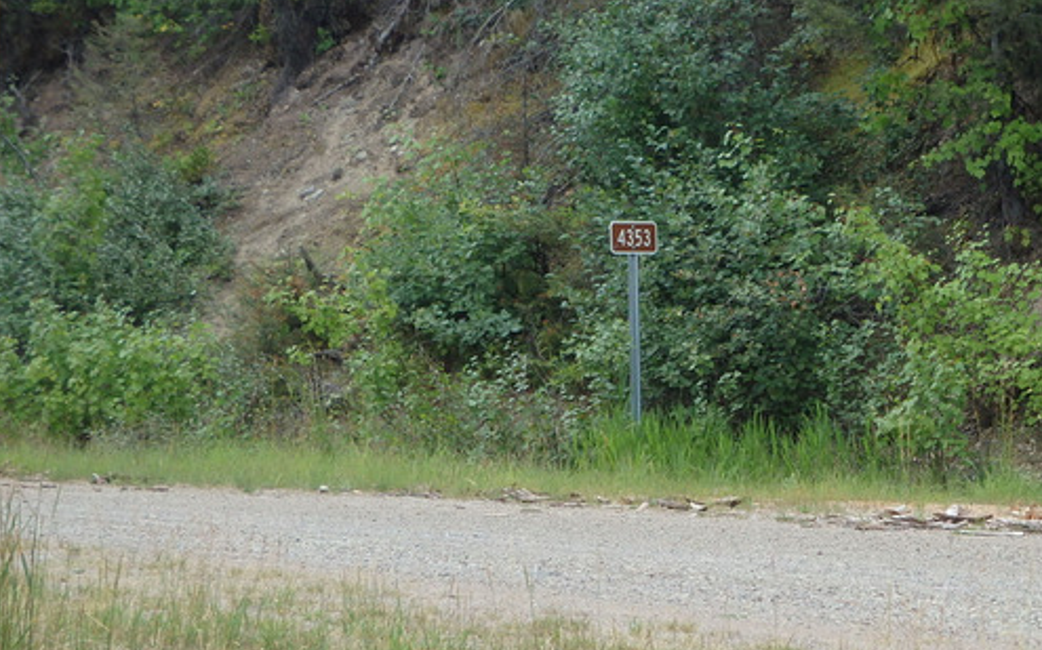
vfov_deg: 8.7
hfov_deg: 14.0
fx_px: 4258
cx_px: 518
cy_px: 294
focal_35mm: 150
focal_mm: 25
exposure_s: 1/125
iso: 200
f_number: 5.9
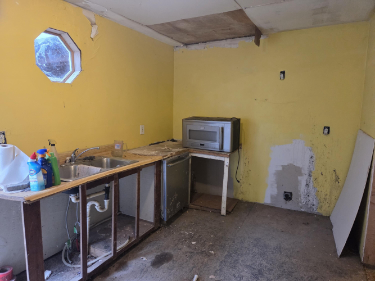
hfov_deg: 73.9
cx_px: 188
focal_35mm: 23
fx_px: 249
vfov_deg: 58.9
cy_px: 140
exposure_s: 1/120
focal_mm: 5.4
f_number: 1.8
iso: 1000
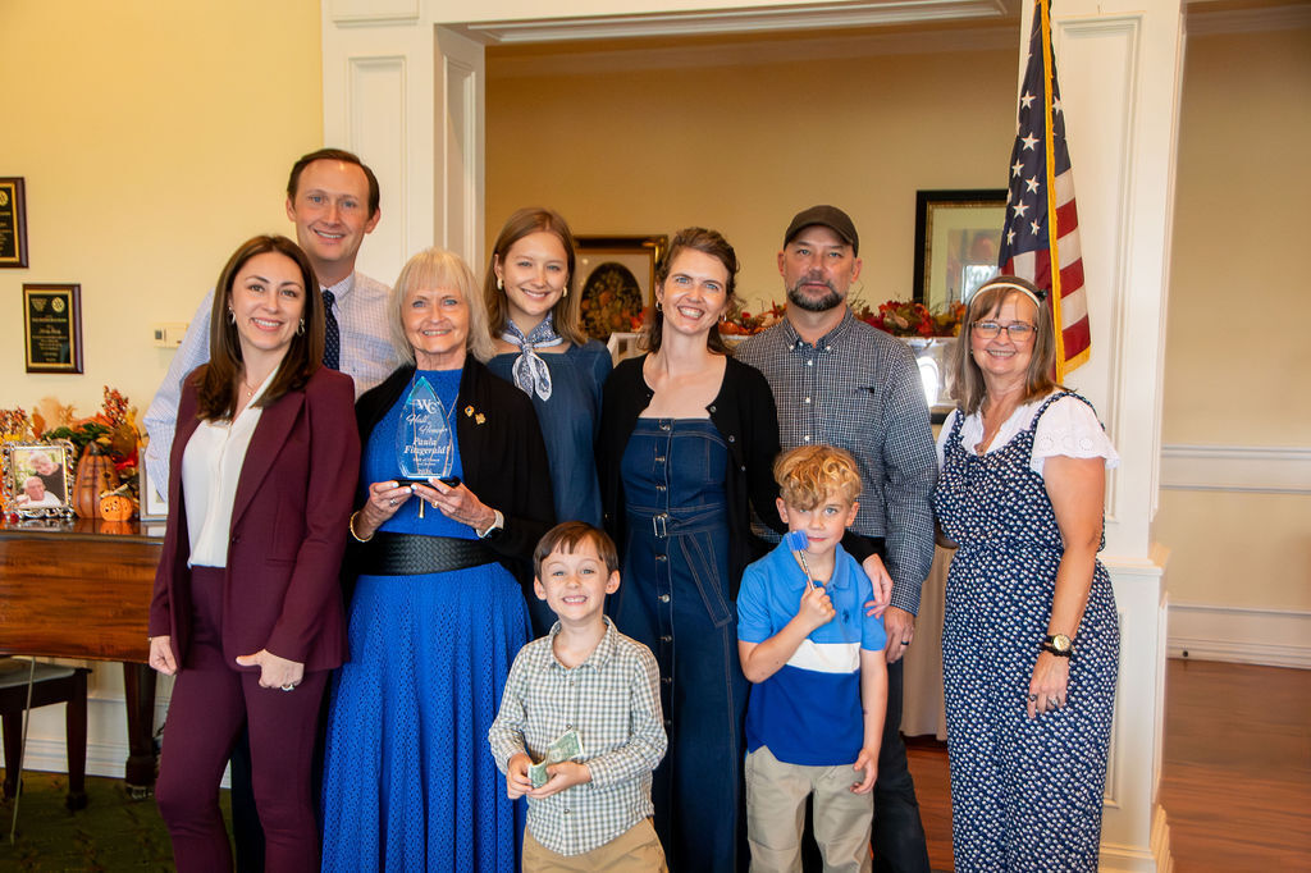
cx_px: 656
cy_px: 436
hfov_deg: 42.8
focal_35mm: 46
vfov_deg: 29.2
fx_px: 1675
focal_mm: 31
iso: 6400
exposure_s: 1/250
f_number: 5
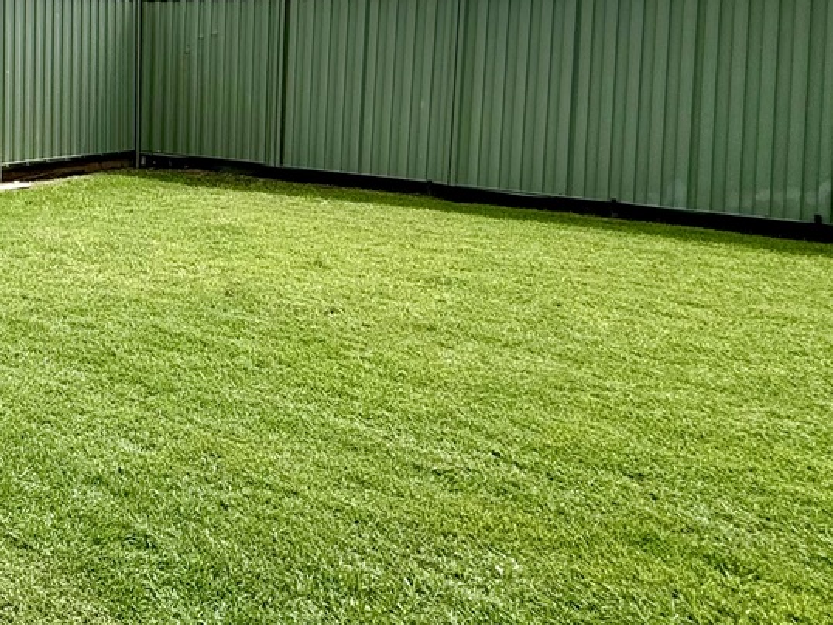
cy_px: 100
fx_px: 939
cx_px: -164
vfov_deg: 35.3
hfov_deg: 36.8
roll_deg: -0.1
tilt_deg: -1.5
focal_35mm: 39
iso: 50
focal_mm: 2.22
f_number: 2.2
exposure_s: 1/3106
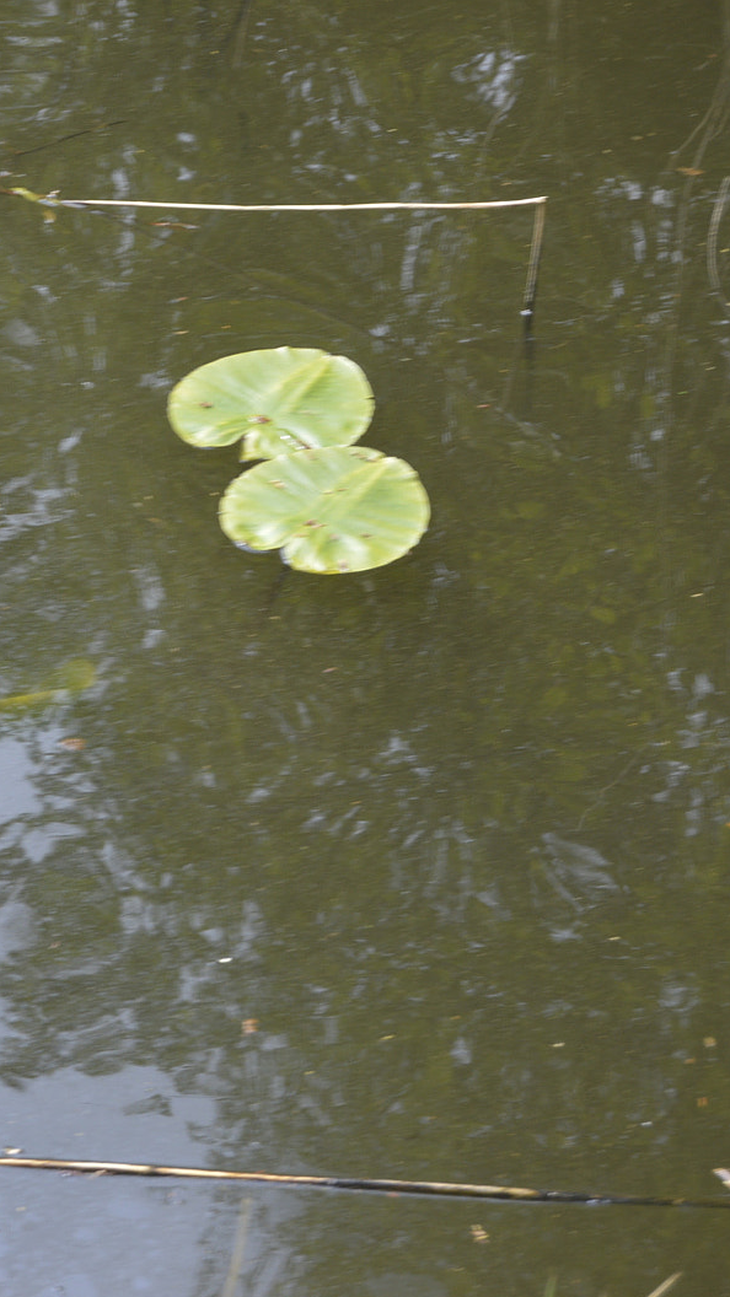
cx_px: 44
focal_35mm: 131
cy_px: 652
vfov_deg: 16.4
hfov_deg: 9.2
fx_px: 4501
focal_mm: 55
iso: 140
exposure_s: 1/125
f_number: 5.6
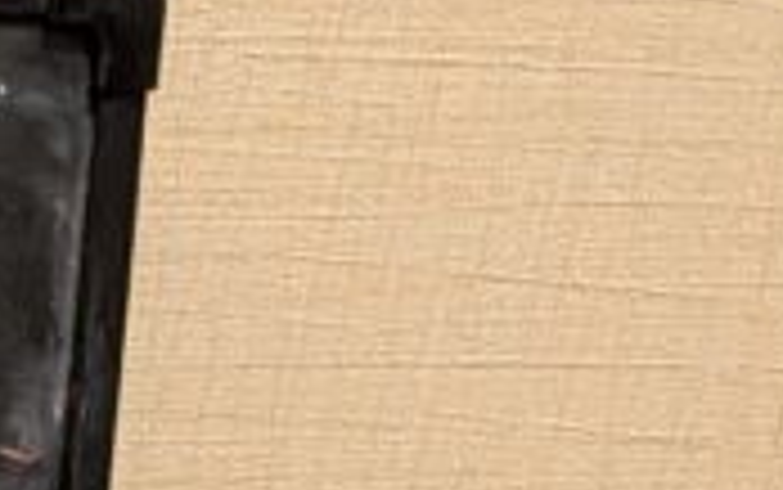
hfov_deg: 11.3
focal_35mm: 150
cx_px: -1170
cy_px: 1380
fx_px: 3203
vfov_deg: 7.8
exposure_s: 1/50
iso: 1472
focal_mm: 4.53
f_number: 1.7
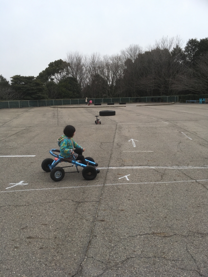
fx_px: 232
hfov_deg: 48.2
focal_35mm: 29
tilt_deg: -9.1
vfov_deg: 61.7
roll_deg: +3.6
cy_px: 138
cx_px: 104
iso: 25
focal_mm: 4.15
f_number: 2.2
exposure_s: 1/1451
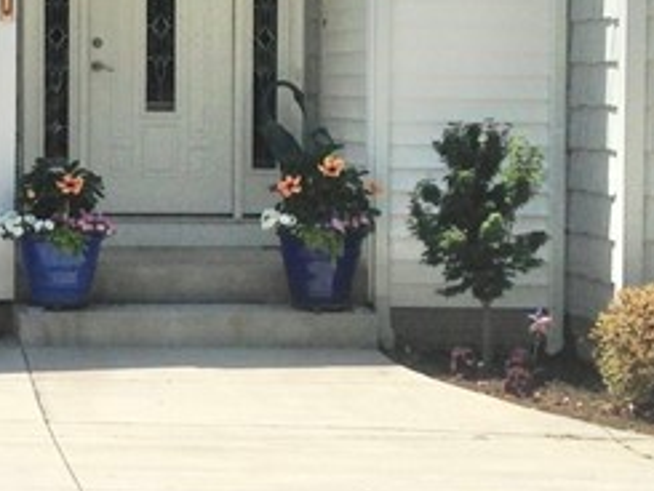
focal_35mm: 138
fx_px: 2609
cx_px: -11
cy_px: 136
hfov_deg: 14.1
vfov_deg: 10.7
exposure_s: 1/2088
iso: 50
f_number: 2.4
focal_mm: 4.12
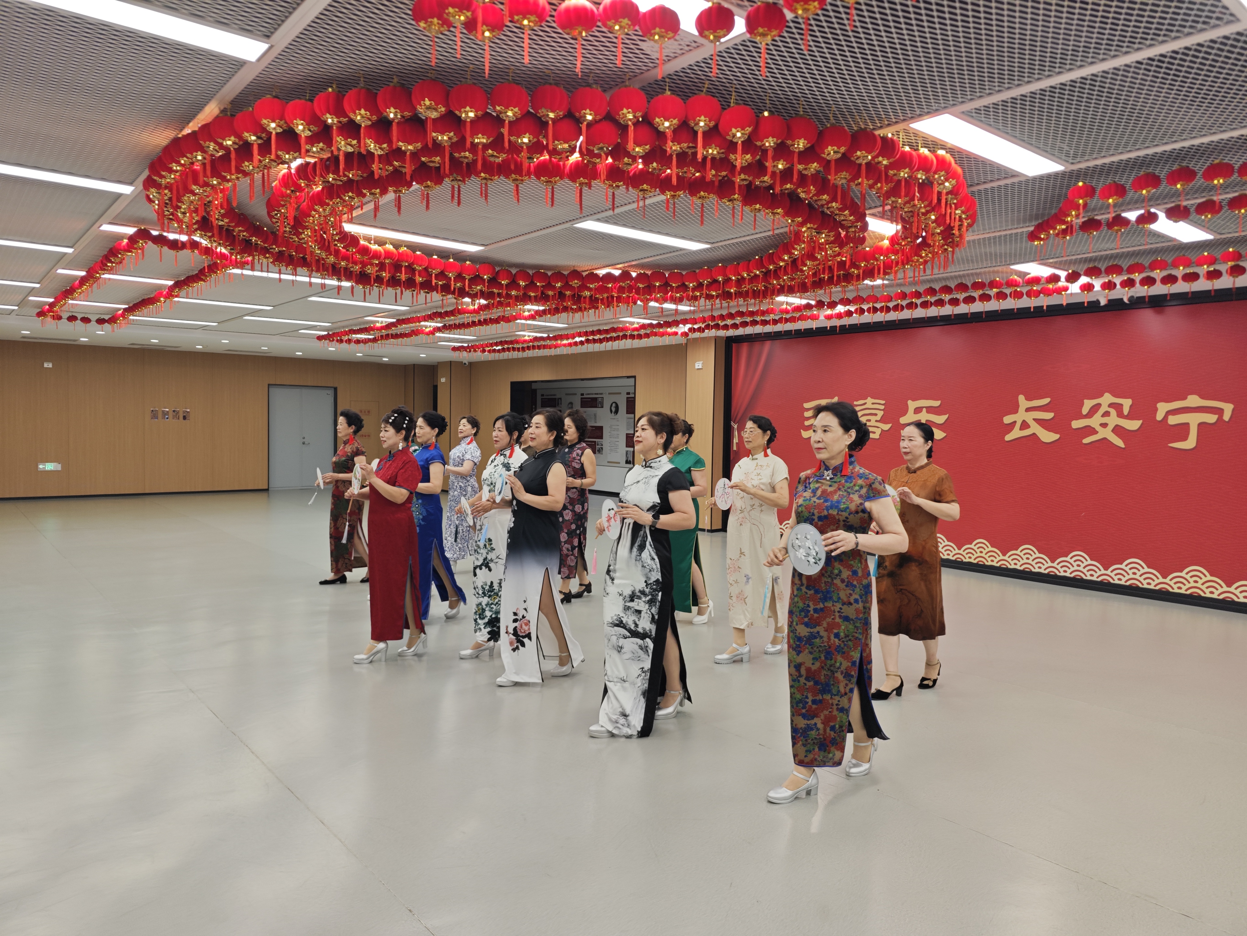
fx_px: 829
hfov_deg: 73.9
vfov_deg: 58.9
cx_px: 624
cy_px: 468
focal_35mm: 23
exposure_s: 1/100
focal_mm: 8.7
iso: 200
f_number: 1.9
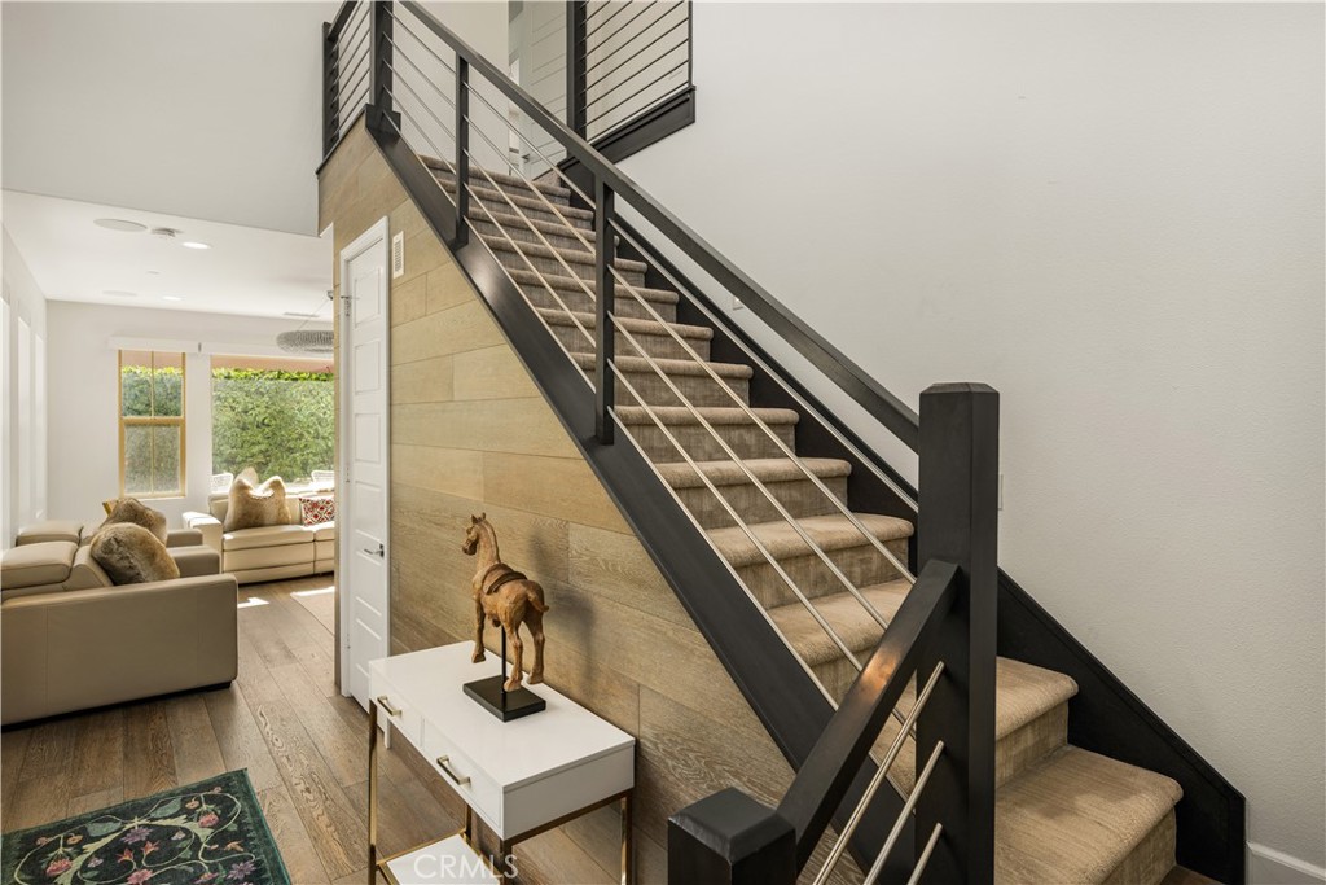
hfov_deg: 91.6
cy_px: 442
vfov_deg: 68.9
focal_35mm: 18
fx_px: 645
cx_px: 663
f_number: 6.3
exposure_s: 1/15
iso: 80
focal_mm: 17.5
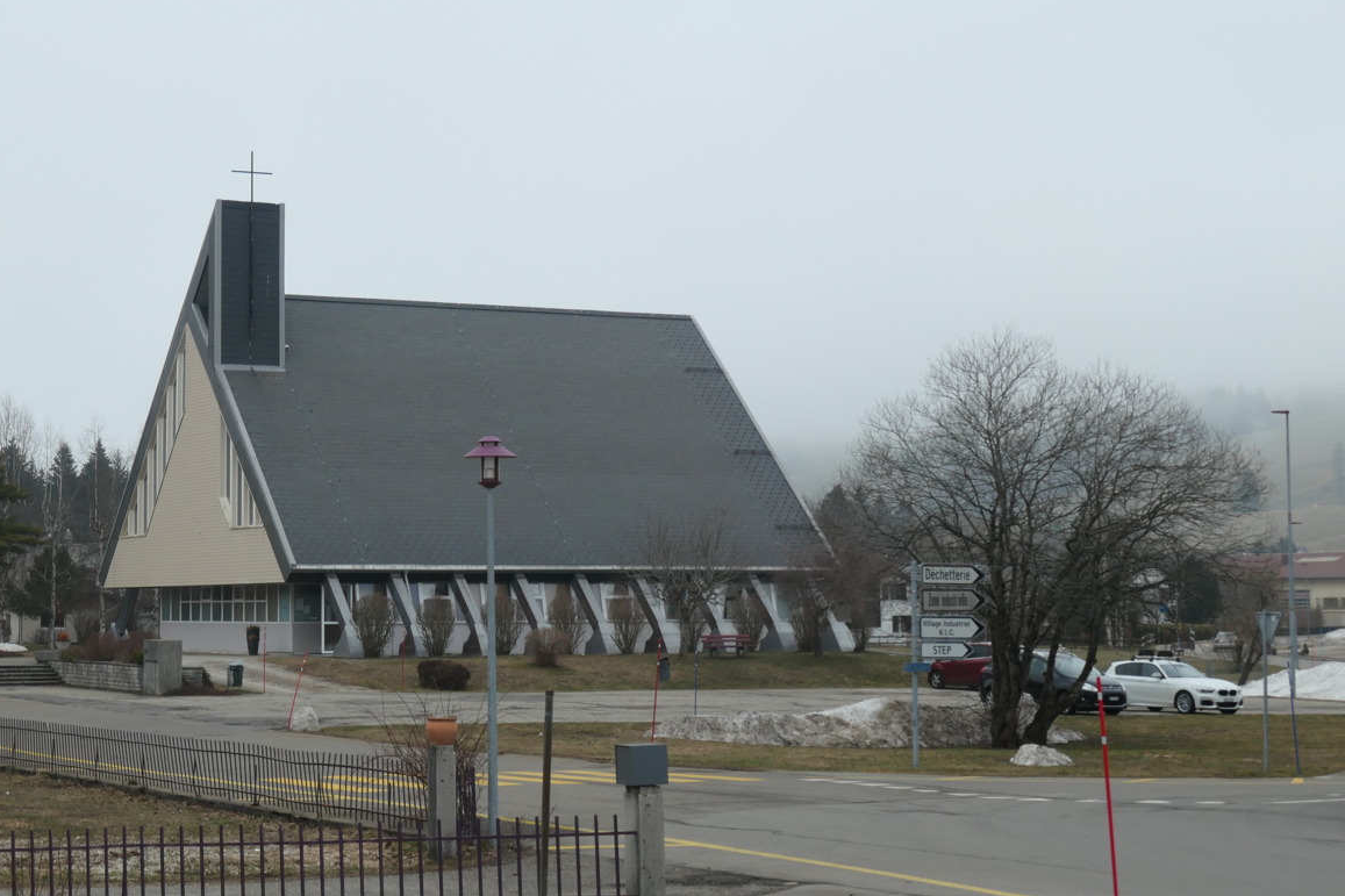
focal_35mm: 70
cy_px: 400
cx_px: 506
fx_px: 2615
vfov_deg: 19.4
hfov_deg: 28.7
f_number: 4.4
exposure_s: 1/320
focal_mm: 19.8
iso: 200
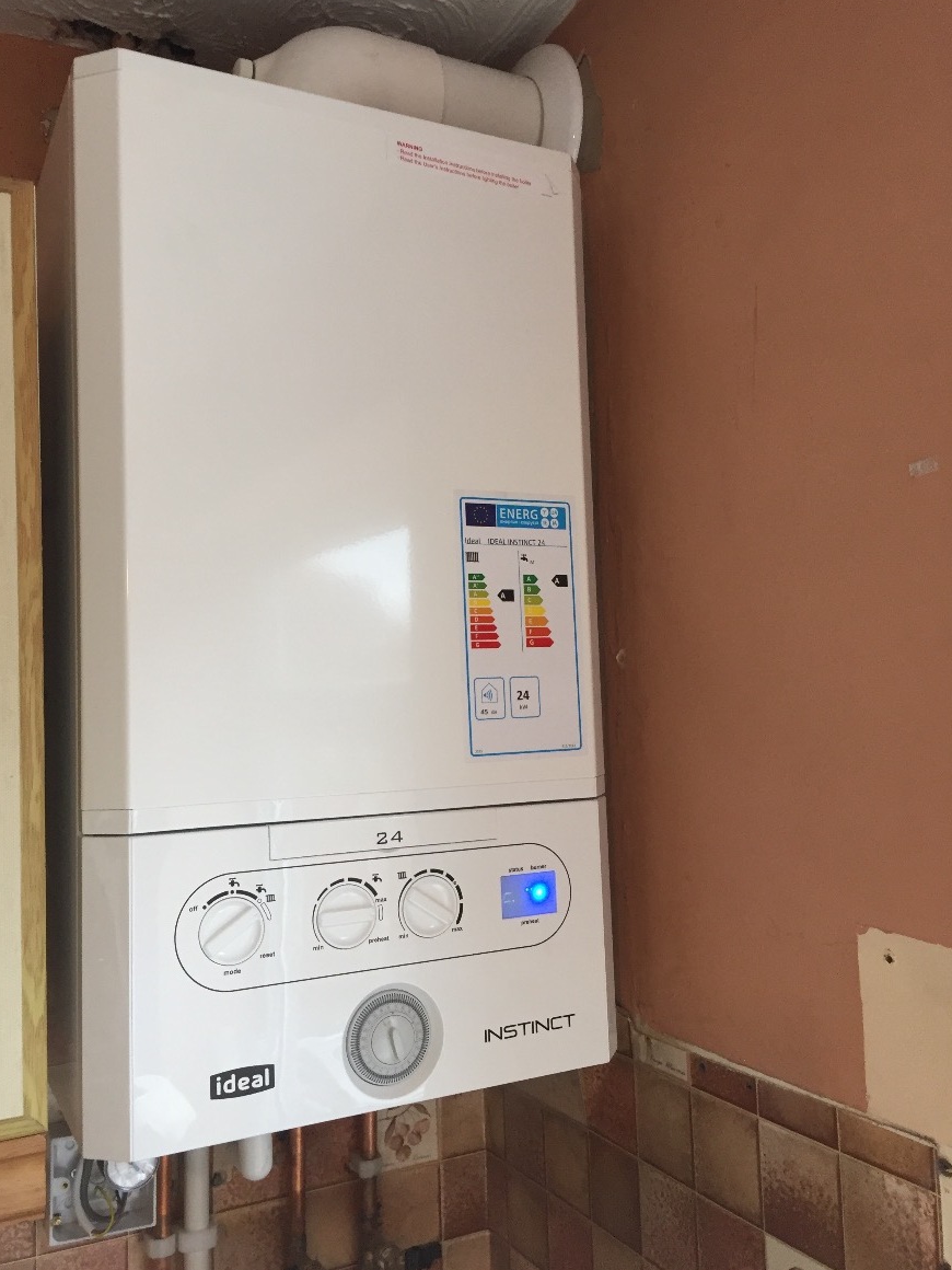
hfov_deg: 46.8
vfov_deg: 60.0
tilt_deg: +5.4
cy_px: 630
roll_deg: +4.1
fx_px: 1100
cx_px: 464
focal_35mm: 30
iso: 64
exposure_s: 1/33
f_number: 2.2
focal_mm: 4.15
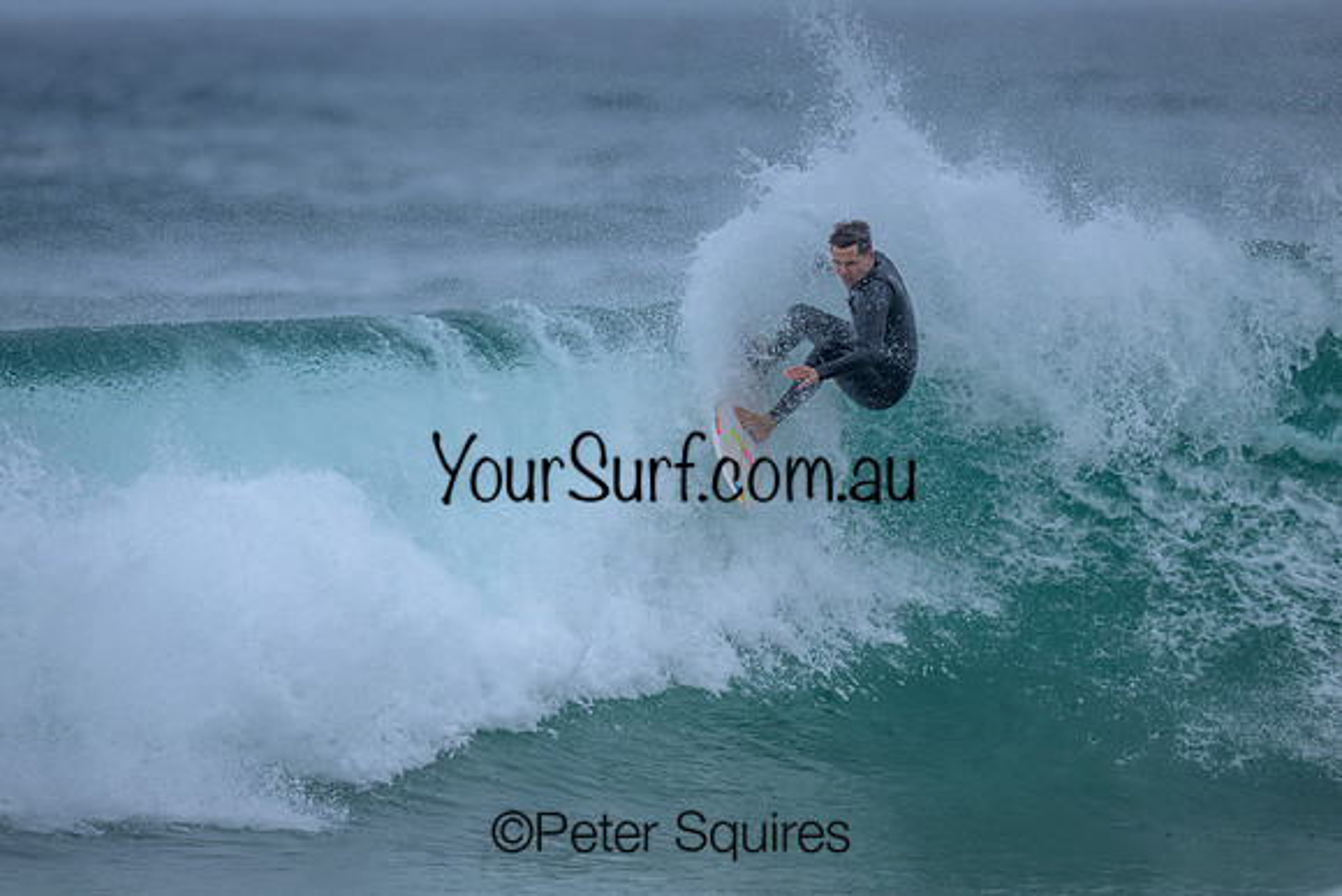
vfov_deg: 1.7
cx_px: 671
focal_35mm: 800
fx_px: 29828
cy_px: 448
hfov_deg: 2.6
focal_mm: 800
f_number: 6.3
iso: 560
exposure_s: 1/2000
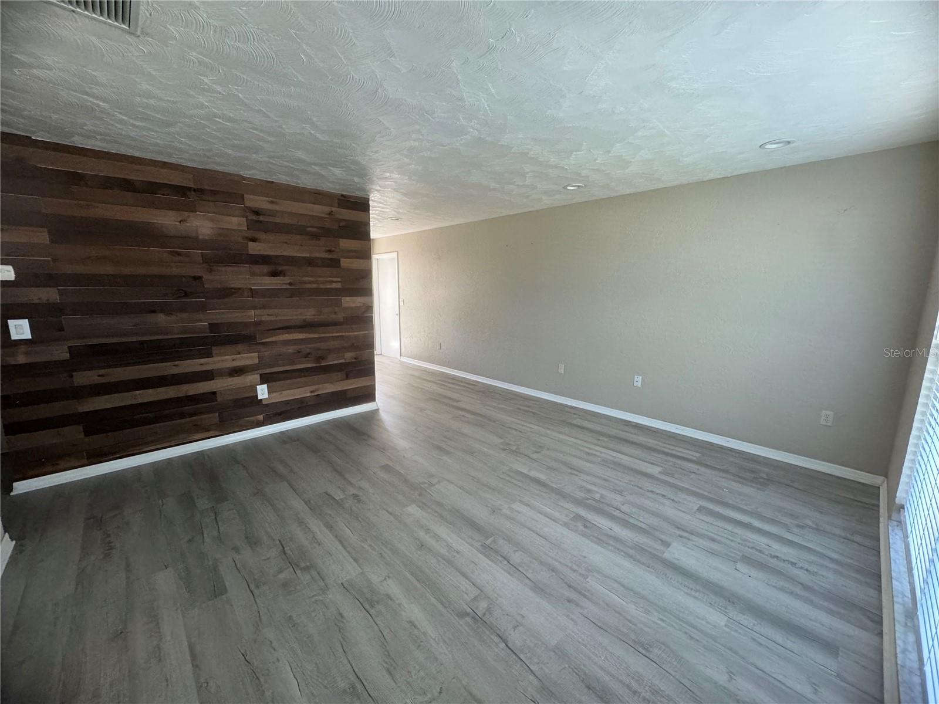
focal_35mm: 14
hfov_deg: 102.1
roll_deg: -0.5
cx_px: 470
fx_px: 380
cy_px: 352
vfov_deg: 85.7
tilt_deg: -10.3
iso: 250
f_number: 2.2
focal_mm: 2.22
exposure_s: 1/99
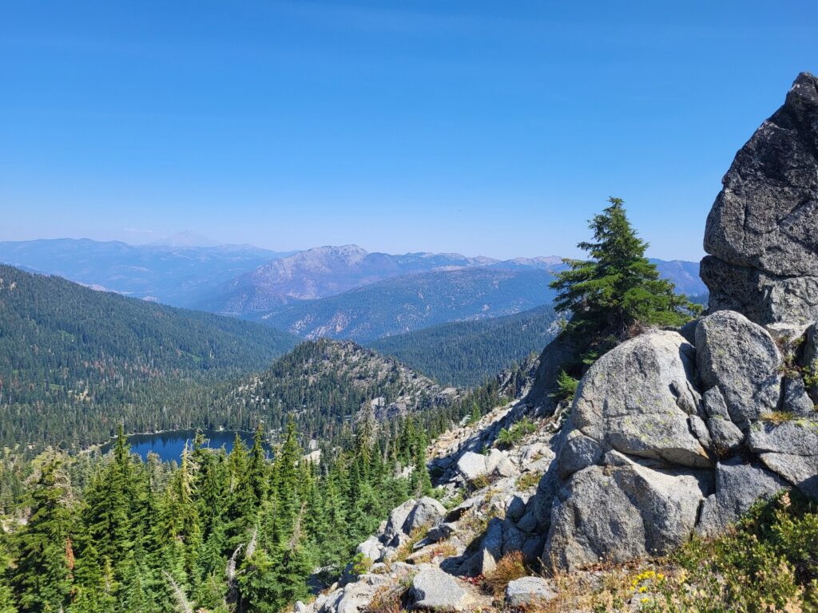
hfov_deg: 67.3
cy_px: 306
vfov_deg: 53.1
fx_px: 614
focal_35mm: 26
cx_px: 409
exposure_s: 1/2000
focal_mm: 5.4
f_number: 1.8
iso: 40
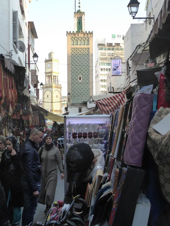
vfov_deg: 38.9
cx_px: 85
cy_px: 113
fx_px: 321
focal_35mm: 49
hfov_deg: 29.7
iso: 320
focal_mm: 8.4
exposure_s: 1/100
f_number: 4
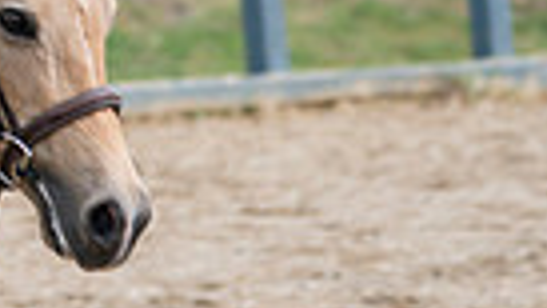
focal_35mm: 831
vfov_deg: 1.5
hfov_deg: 2.6
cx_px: -307
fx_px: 12051
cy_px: -394
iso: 100
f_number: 5.6
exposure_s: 1/200
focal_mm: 187
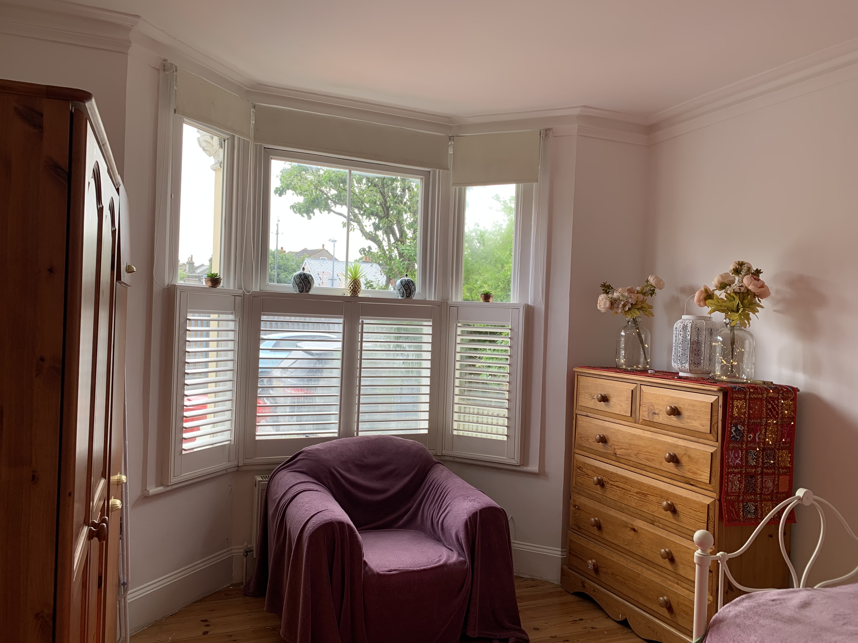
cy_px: 322
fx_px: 644
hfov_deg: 67.3
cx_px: 429
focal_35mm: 26
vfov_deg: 53.1
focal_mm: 4.25
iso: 32
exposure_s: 1/122
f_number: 1.8
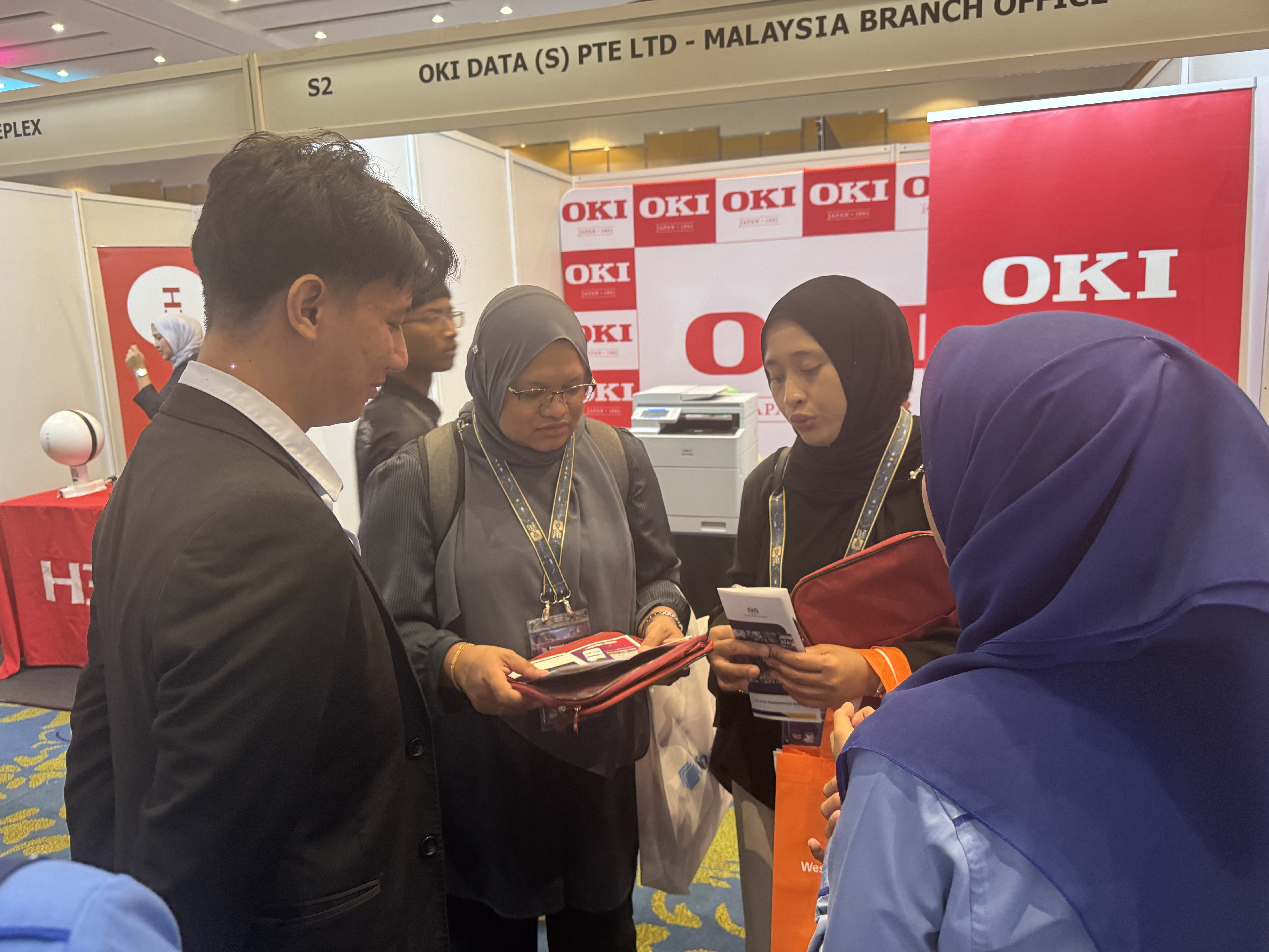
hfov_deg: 71.6
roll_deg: +2.8
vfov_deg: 56.8
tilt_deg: -8.4
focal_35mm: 24
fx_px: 880
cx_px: 634
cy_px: 476
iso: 400
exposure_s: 1/50
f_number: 1.78
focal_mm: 6.76
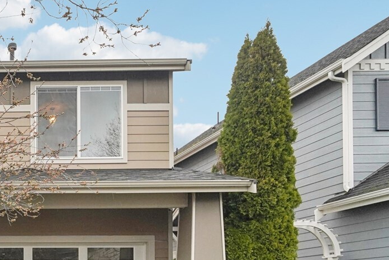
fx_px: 421
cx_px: -75
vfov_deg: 33.8
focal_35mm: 39
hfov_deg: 37.7
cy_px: 180
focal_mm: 16
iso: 1600
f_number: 8
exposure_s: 1/200
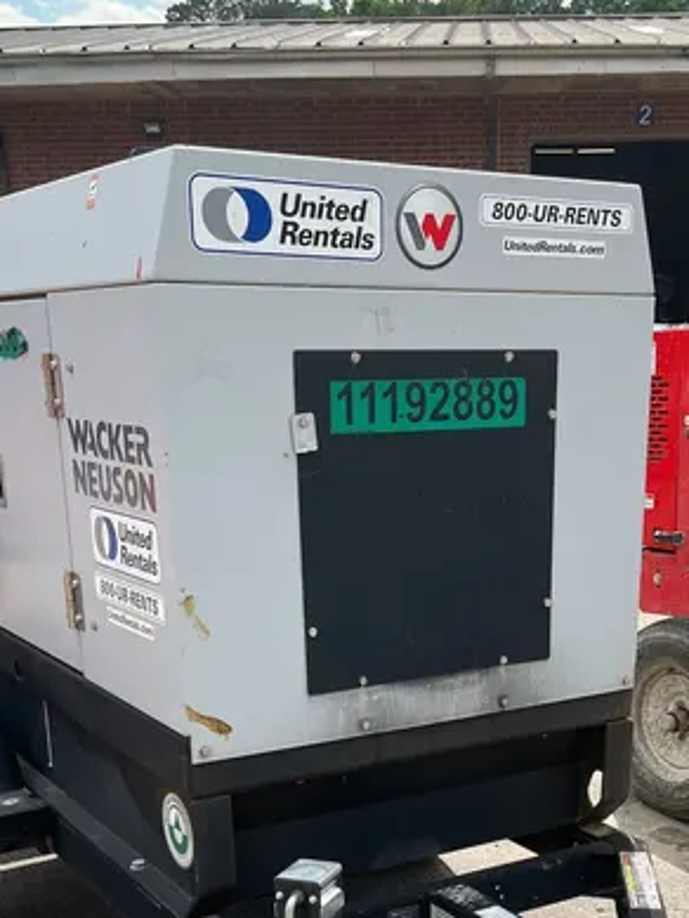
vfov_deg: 36.6
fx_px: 1300
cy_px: 813
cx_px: 451
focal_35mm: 49
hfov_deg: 29.5
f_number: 1.6
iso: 50
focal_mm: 5.1
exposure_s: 1/1623
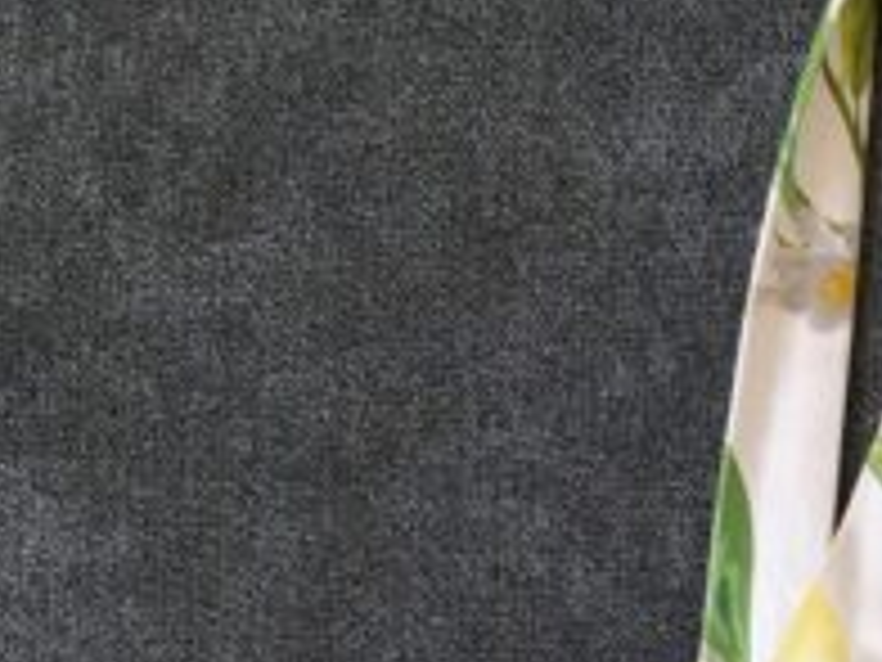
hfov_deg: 20.6
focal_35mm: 89
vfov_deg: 15.9
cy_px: 829
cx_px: 1048
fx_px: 2268
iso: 80
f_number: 2.2
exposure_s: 1/33
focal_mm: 4.15
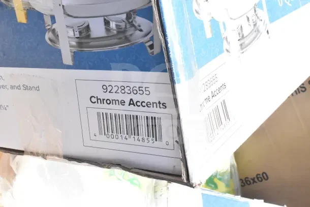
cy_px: 104
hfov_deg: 35.0
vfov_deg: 23.8
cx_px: 155
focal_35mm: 57
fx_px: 491
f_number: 20
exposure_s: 1/1600
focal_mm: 38
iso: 6400
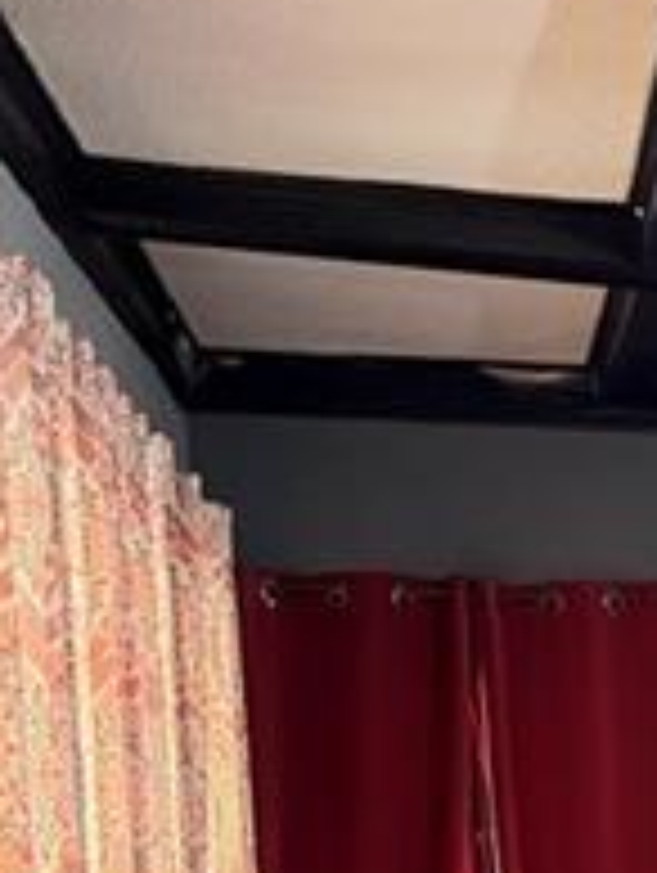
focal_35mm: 95
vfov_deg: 19.0
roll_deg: +0.1
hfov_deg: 13.6
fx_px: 2399
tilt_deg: -6.1
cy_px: 1156
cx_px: 1256
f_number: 1.78
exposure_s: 1/40
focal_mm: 6.76
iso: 640
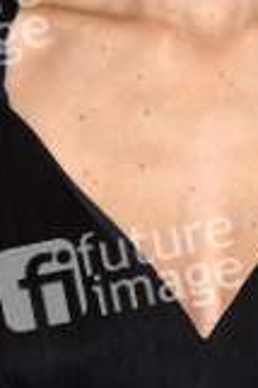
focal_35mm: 613
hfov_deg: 2.2
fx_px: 6606
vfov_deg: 3.4
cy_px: -87
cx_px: 188
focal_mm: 165
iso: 640
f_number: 3.5
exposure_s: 1/800
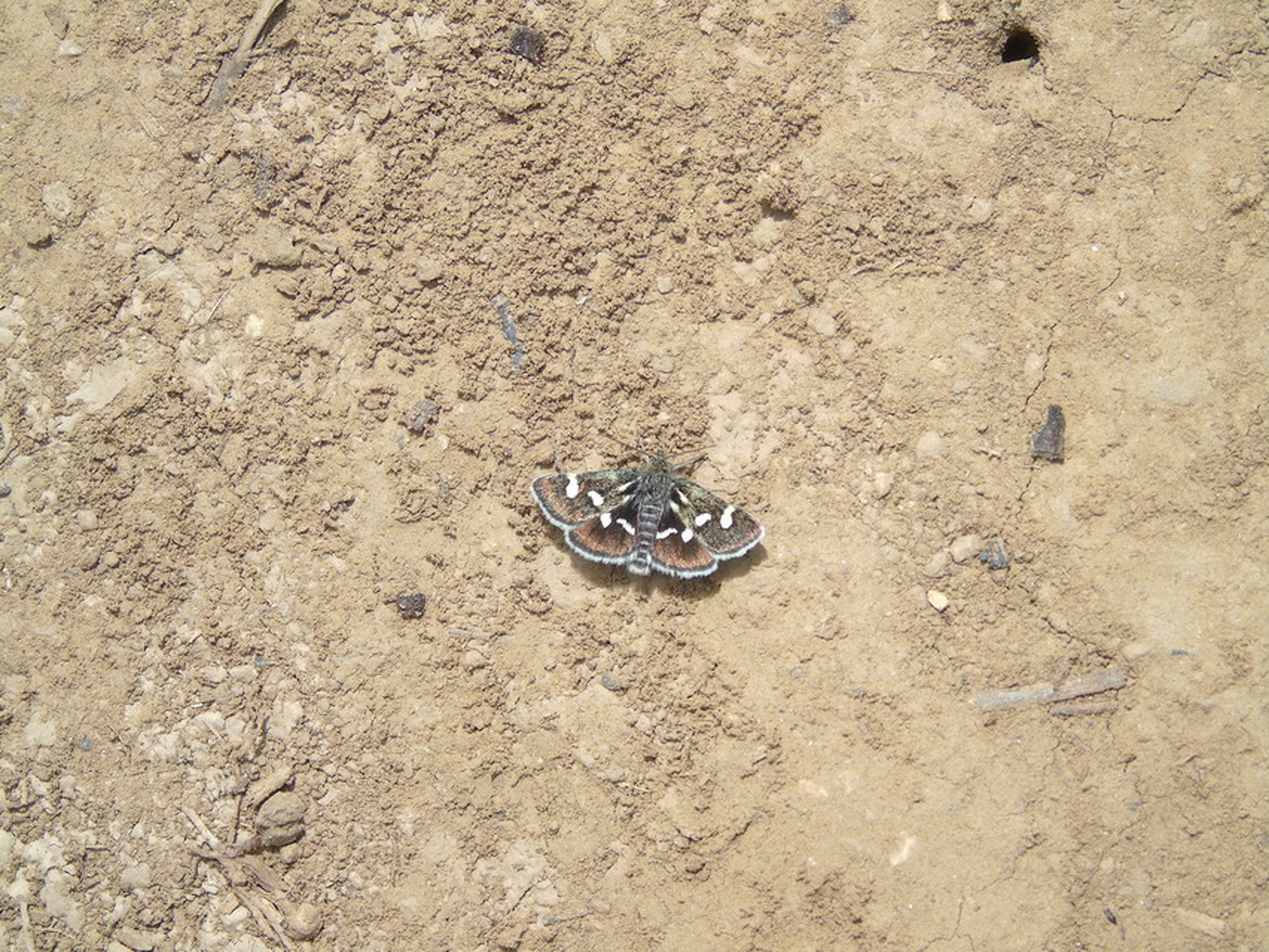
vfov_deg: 7.0
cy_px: 476
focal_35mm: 212
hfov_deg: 9.3
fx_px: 7773
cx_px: 634
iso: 80
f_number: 4.7
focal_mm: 38
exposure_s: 1/320
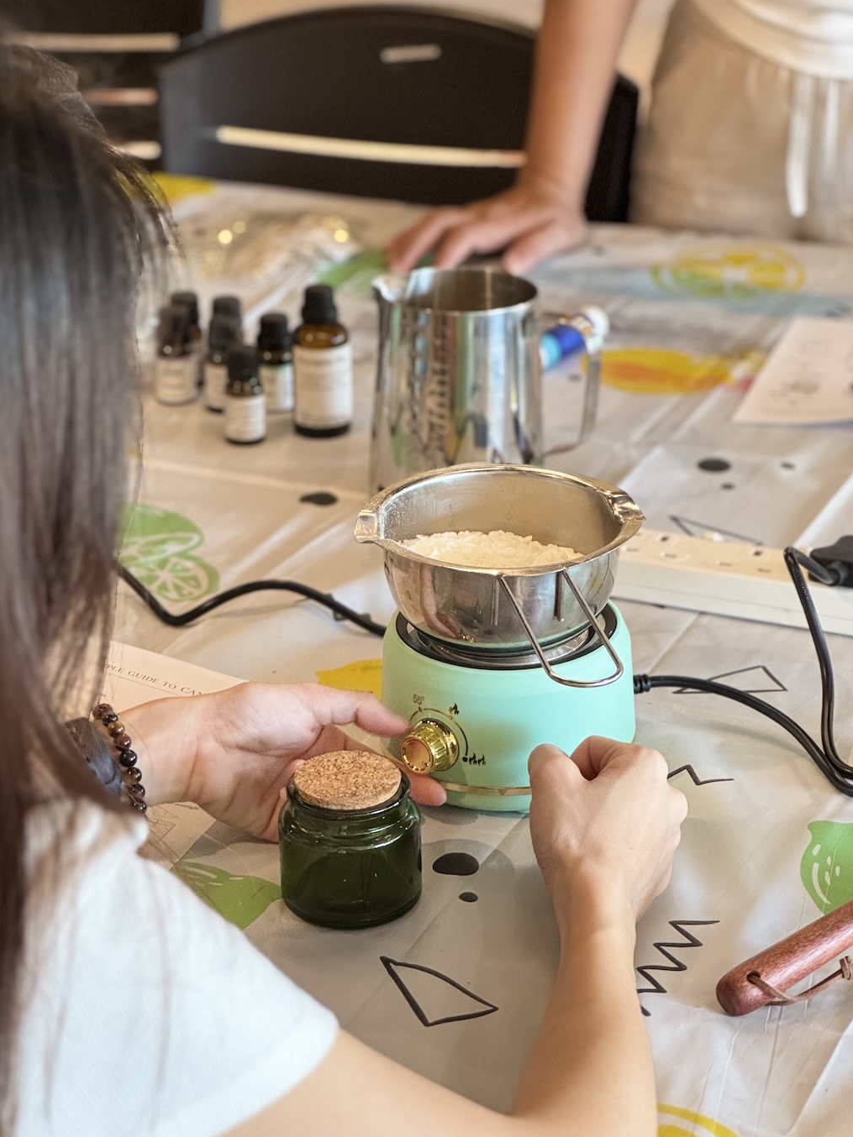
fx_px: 2991
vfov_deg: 21.5
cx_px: 438
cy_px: 587
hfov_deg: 16.2
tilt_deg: -24.0
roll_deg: +0.2
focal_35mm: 91
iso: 500
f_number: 2.8
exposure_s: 1/33
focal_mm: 9
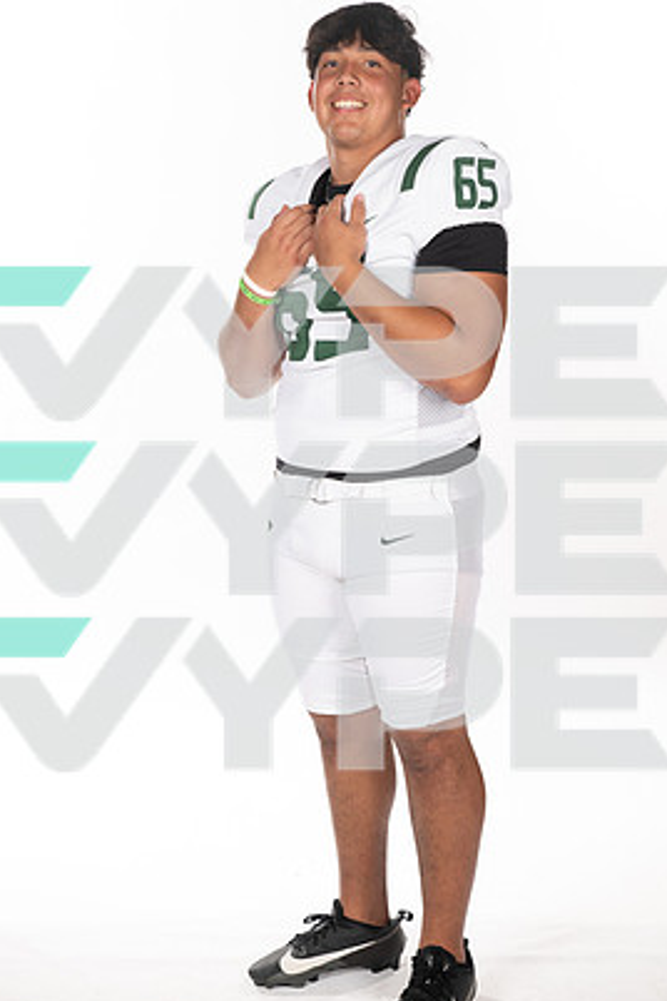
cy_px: 520
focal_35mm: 65
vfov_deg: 31.0
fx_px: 1806
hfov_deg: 20.9
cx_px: 314
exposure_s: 1/400
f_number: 8
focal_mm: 58
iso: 640
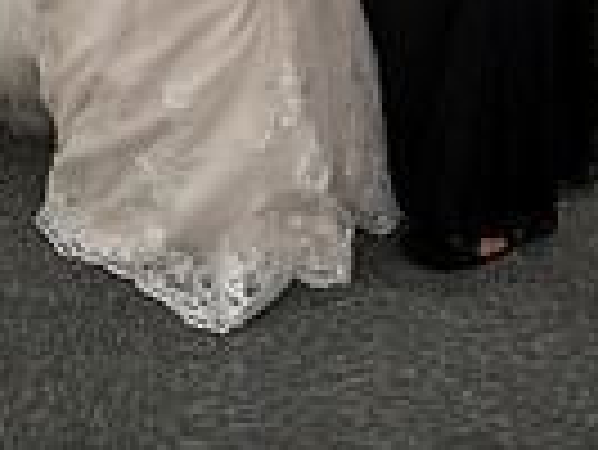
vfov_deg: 14.8
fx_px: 1349
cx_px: 220
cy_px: -504
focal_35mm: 78
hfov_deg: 24.9
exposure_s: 1/125
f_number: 2.8
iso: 640
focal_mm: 24
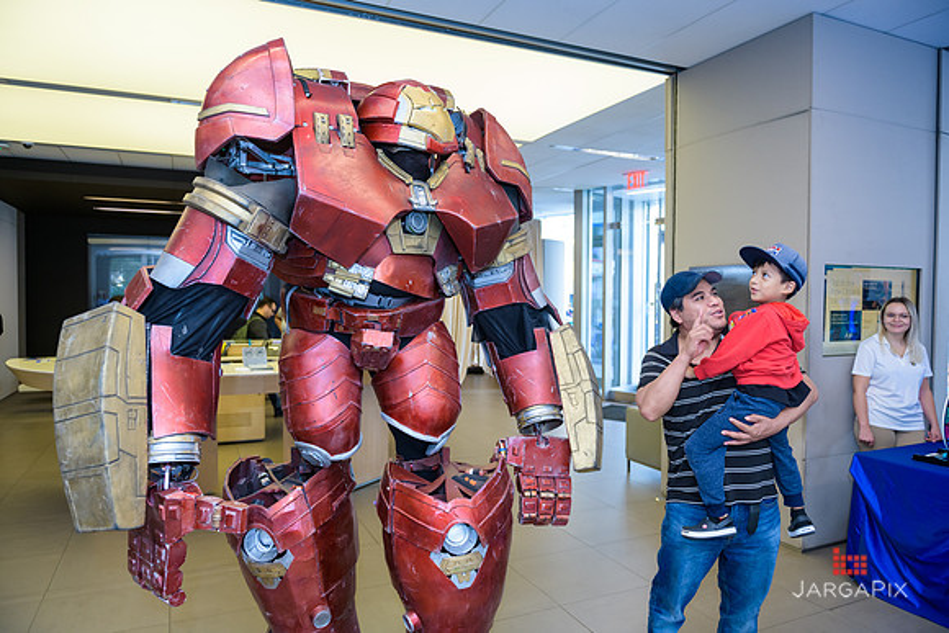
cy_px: 316
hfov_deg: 73.7
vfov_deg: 53.2
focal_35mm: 24
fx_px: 633
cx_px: 474
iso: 800
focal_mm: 24
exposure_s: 1/125
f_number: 3.2
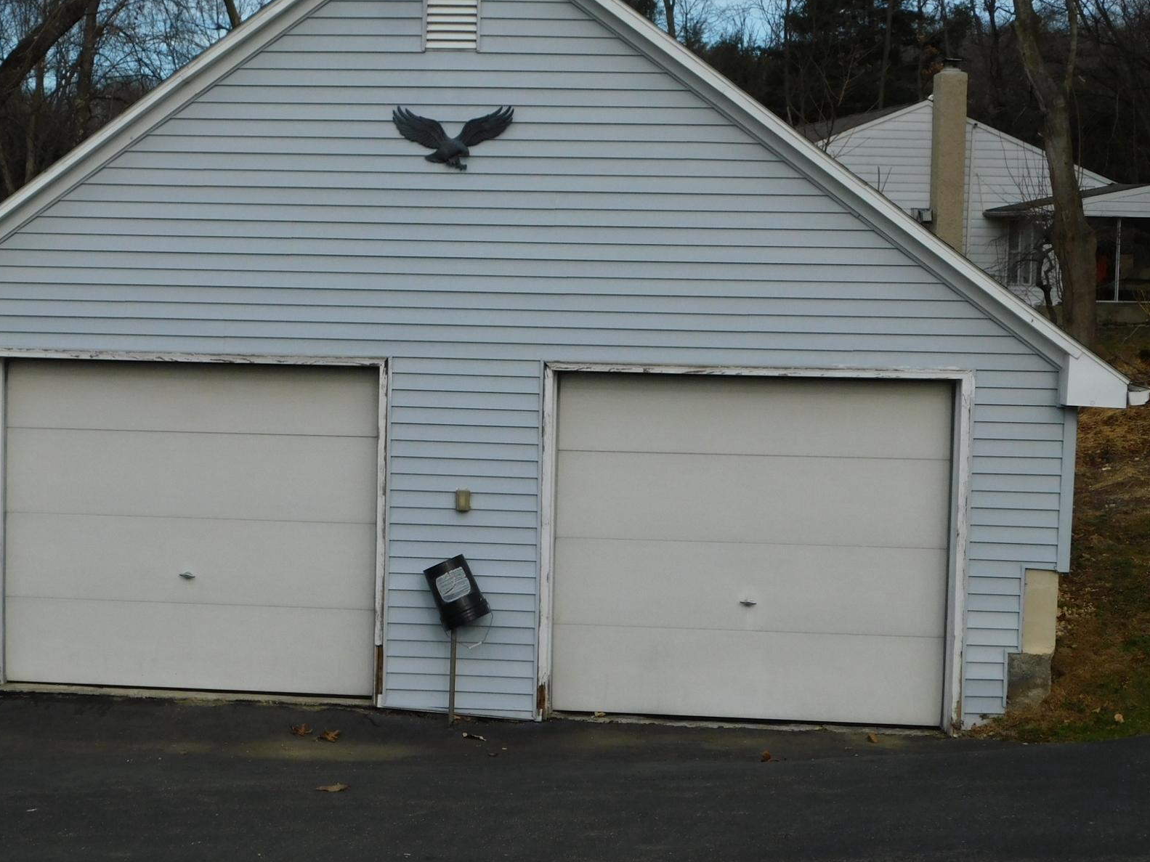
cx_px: 455
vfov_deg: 22.2
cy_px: 404
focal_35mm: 66
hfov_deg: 29.3
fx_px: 2192
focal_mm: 9
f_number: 3.8
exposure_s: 1/1000
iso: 125
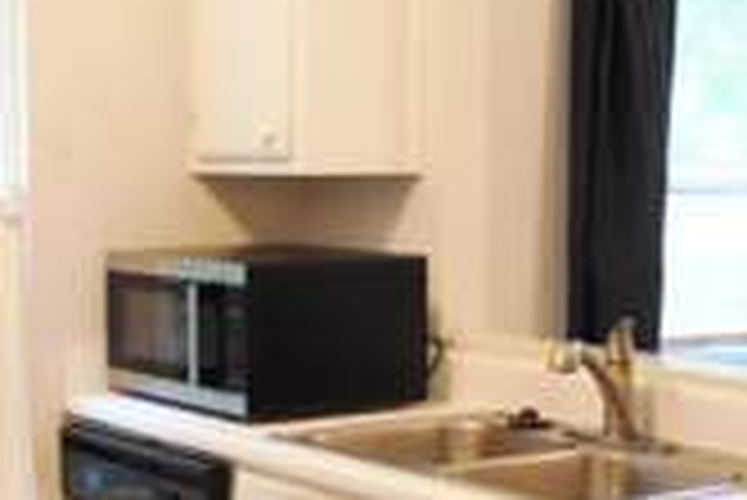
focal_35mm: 78
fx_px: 1620
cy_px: 333
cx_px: 252
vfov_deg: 17.5
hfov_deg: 25.8
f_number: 3.5
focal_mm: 18
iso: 400
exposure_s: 1/50
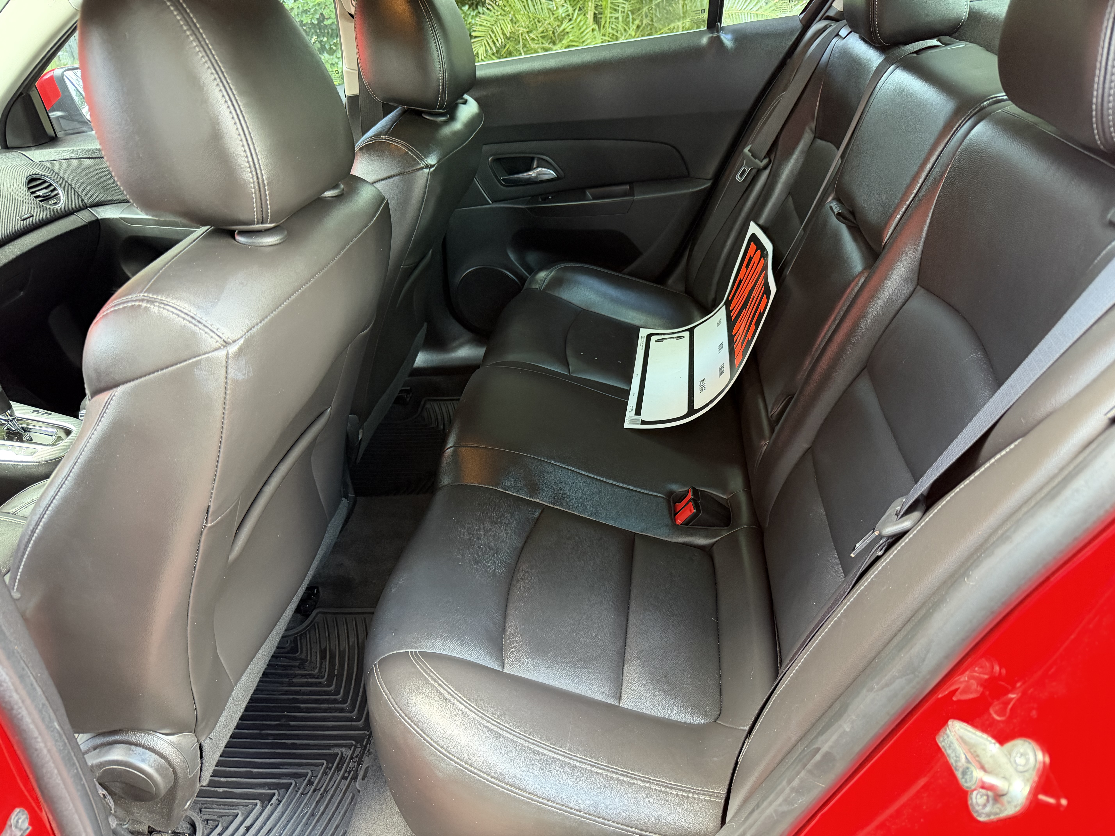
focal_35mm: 24
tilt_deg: -29.8
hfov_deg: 71.6
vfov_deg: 56.8
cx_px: 558
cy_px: 418
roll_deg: +6.5
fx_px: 773
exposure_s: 1/60
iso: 400
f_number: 1.78
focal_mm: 6.76
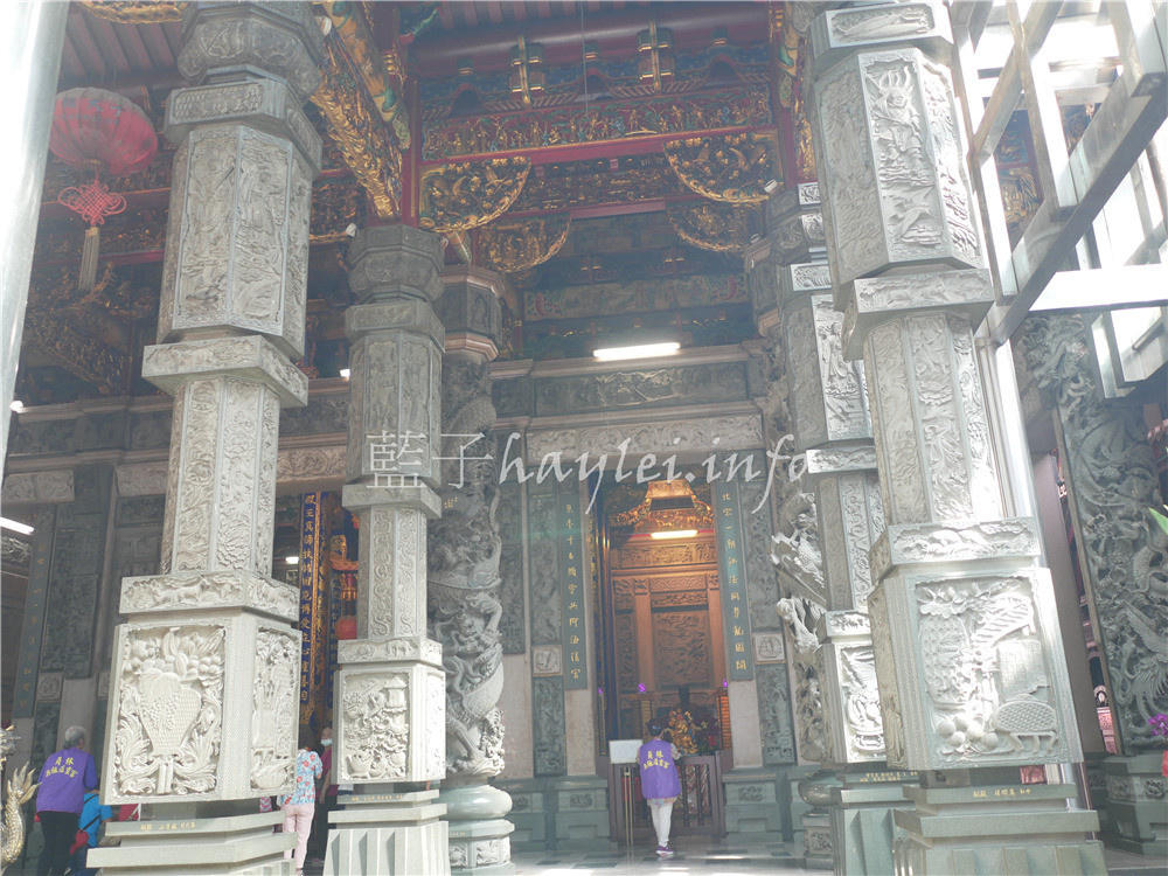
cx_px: 584
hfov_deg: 60.0
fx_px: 1012
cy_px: 438
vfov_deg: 46.8
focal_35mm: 30
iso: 200
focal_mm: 15
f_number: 1.7
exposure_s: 1/80
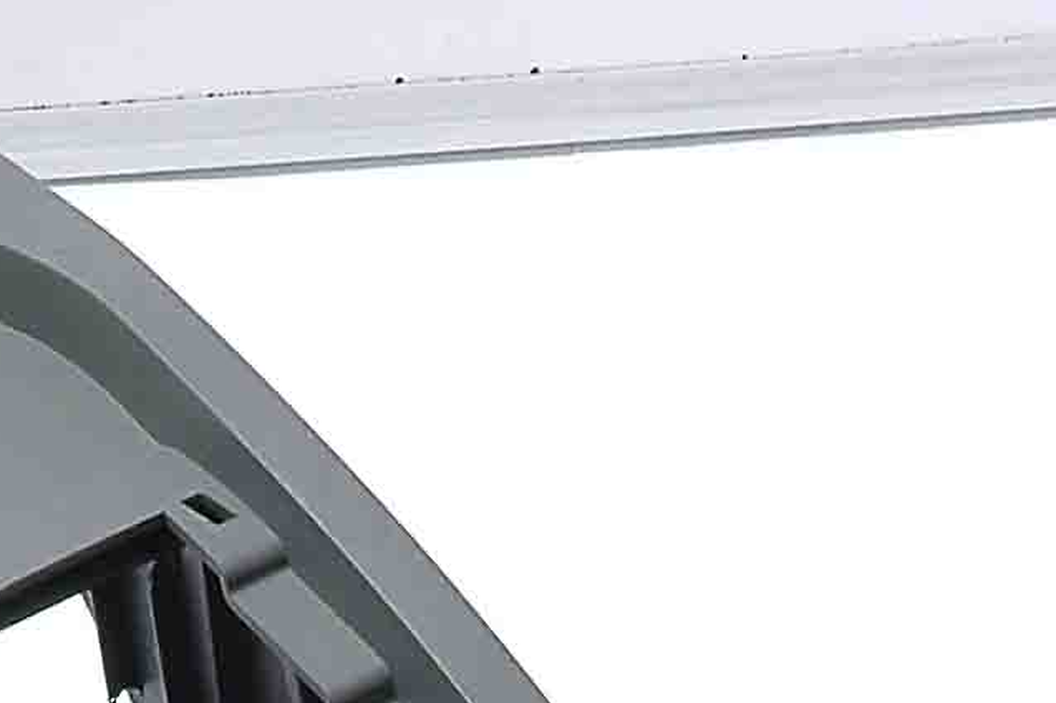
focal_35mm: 439
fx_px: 12870
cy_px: 1439
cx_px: 822
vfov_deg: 3.1
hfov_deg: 4.7
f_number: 20
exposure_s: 1/200
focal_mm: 62
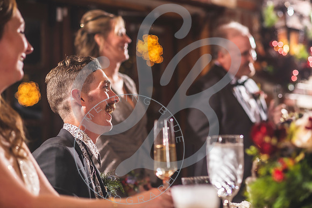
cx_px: 156
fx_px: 737
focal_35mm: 85
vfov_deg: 16.1
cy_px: 104
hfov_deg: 23.9
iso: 800
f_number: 2.8
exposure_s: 1/200
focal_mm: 85
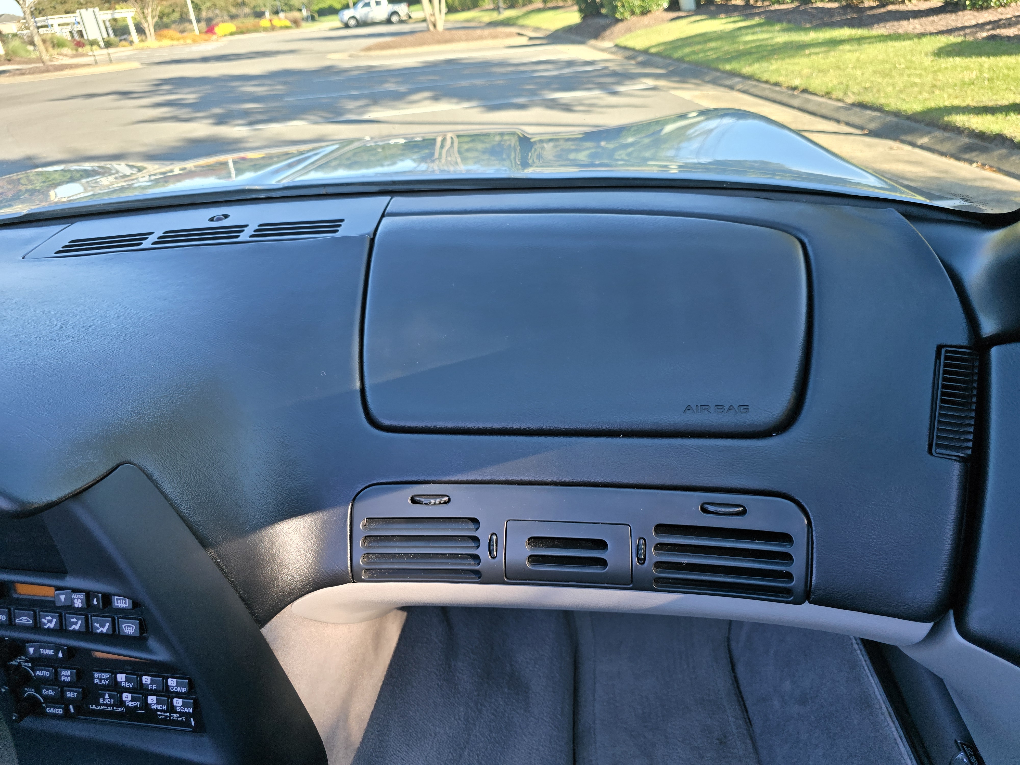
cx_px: 510
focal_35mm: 23
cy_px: 382
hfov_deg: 73.9
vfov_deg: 58.9
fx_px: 678
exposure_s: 1/180
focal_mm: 6.3
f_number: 1.7
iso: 50
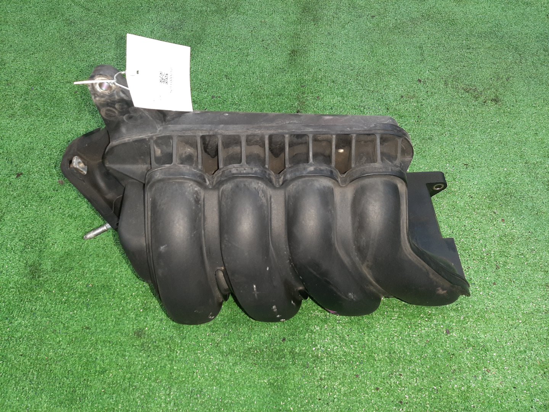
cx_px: 274
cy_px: 206
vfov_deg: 53.1
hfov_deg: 67.3
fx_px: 412
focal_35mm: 26
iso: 241
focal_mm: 3.93
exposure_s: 1/50
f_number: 1.7
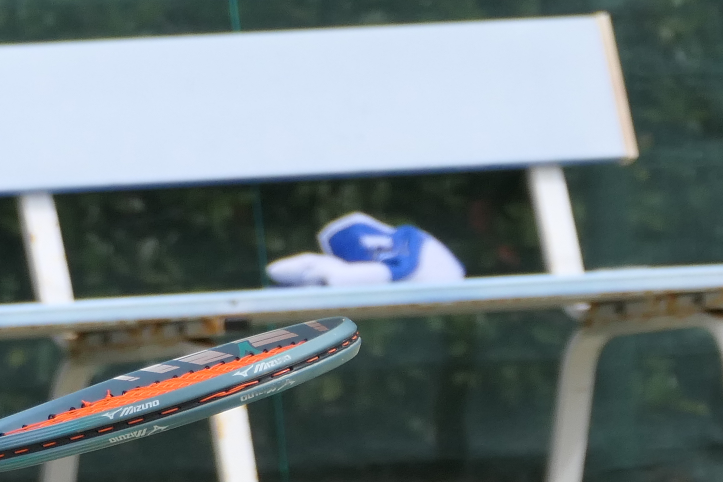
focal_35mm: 842
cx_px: -128
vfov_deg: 1.6
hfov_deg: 2.4
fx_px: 16905
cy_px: 318
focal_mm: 84.07
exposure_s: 1/3200
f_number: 4
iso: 400
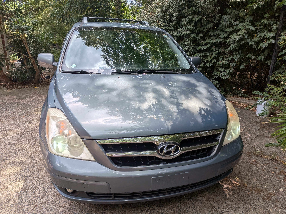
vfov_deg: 56.8
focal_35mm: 24
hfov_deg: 71.6
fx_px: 198
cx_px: 143
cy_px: 107
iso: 29
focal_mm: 4.53
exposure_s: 1/4525
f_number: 1.7
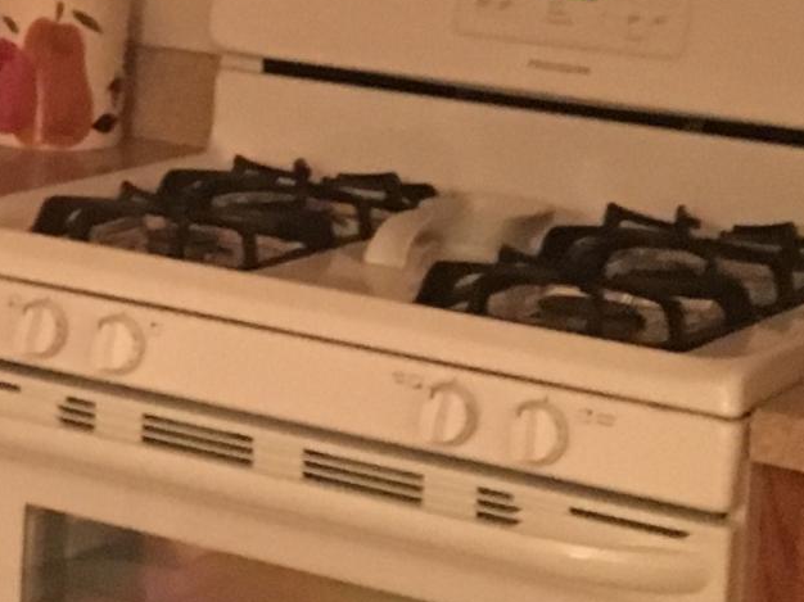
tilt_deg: -5.0
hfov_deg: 13.3
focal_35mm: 139
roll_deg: -2.0
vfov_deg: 10.4
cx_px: -446
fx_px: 3227
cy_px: -177
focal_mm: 4.15
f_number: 2.2
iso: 400
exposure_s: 1/15
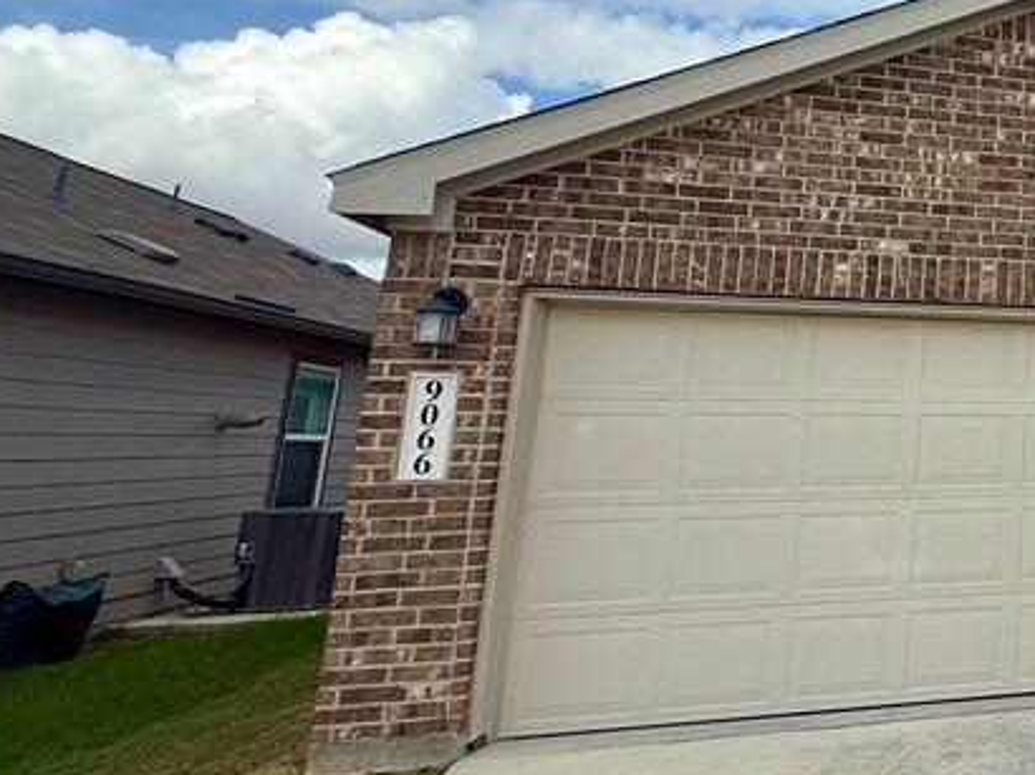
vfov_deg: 40.0
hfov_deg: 38.0
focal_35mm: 35
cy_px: 237
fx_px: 1046
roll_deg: +0.2
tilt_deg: +11.7
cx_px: 1265
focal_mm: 2.22
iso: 50
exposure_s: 1/2611
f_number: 2.2
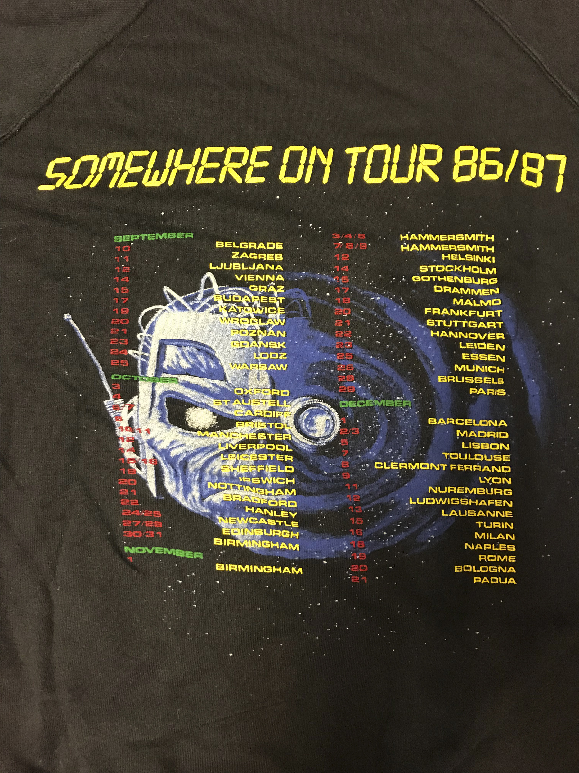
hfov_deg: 49.7
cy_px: 386
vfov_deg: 63.4
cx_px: 290
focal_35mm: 28
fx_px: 624
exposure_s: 1/17
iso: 100
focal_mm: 3.99
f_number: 1.8
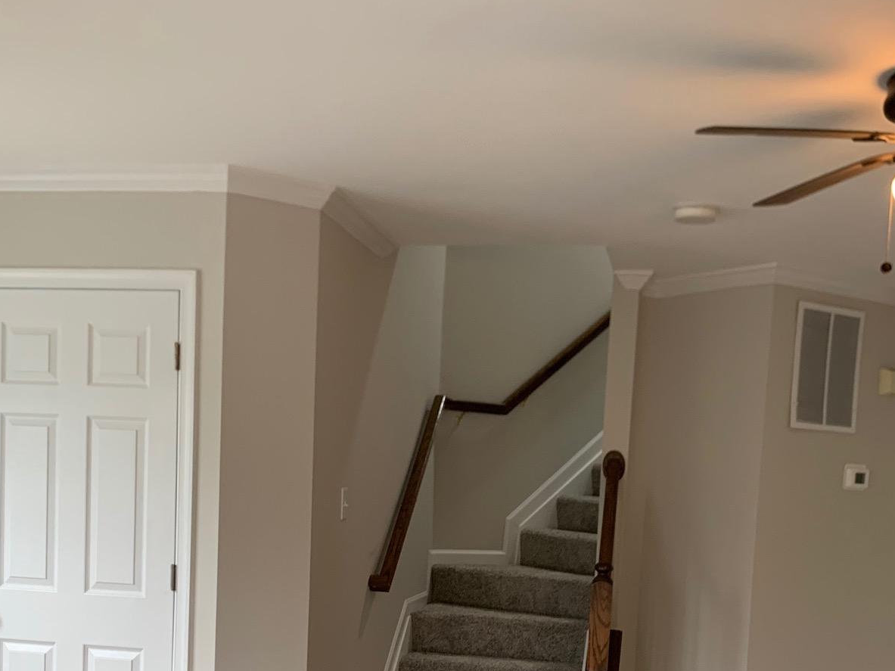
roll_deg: -2.1
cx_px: 421
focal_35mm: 45
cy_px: 553
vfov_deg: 31.2
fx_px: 1163
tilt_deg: -3.5
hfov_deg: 42.1
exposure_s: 1/60
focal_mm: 4.25
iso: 100
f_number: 1.8
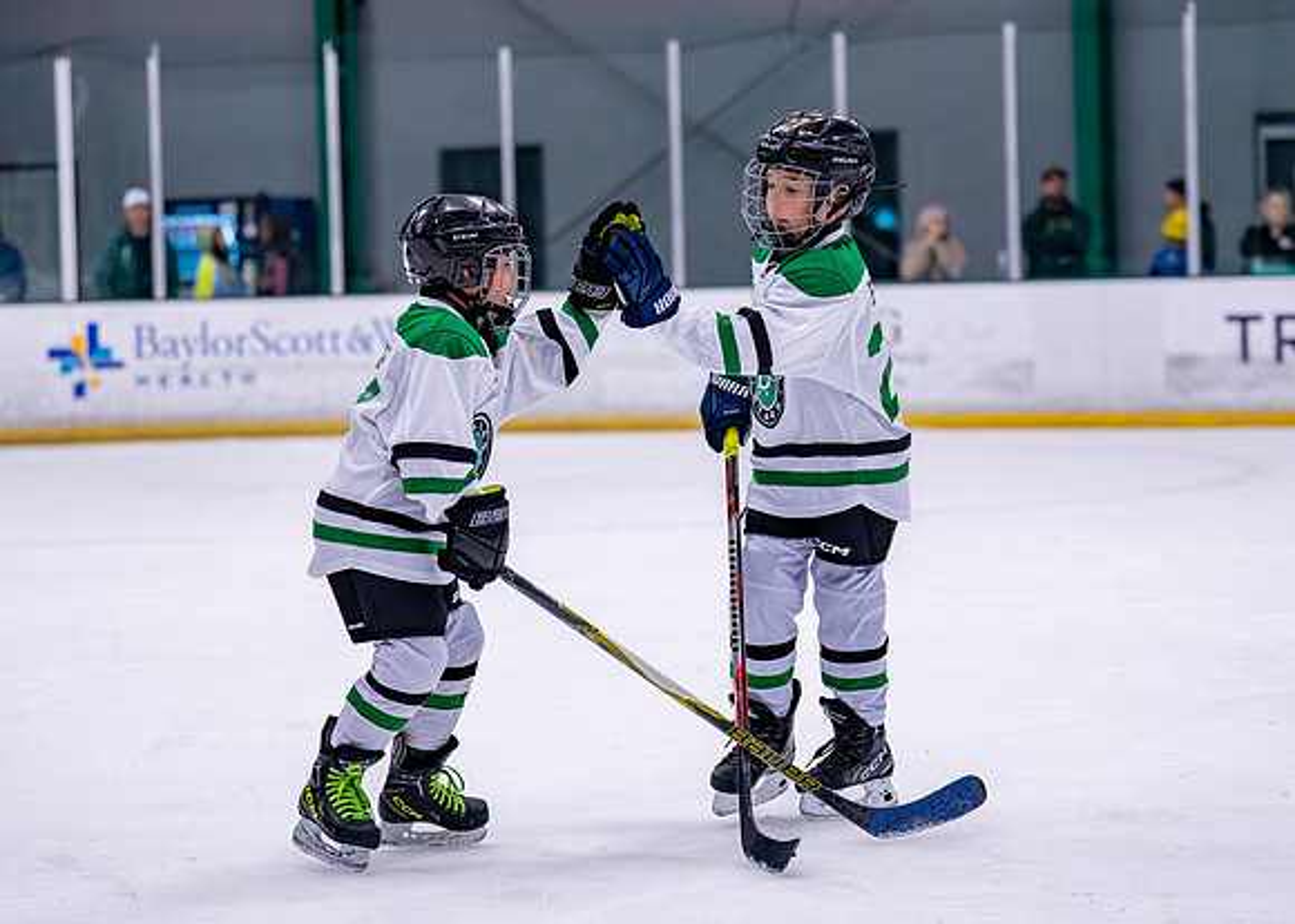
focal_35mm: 114
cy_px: 385
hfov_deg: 17.6
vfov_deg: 12.6
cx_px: 693
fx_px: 4188
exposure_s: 1/1250
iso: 2500
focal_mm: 84
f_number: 2.8
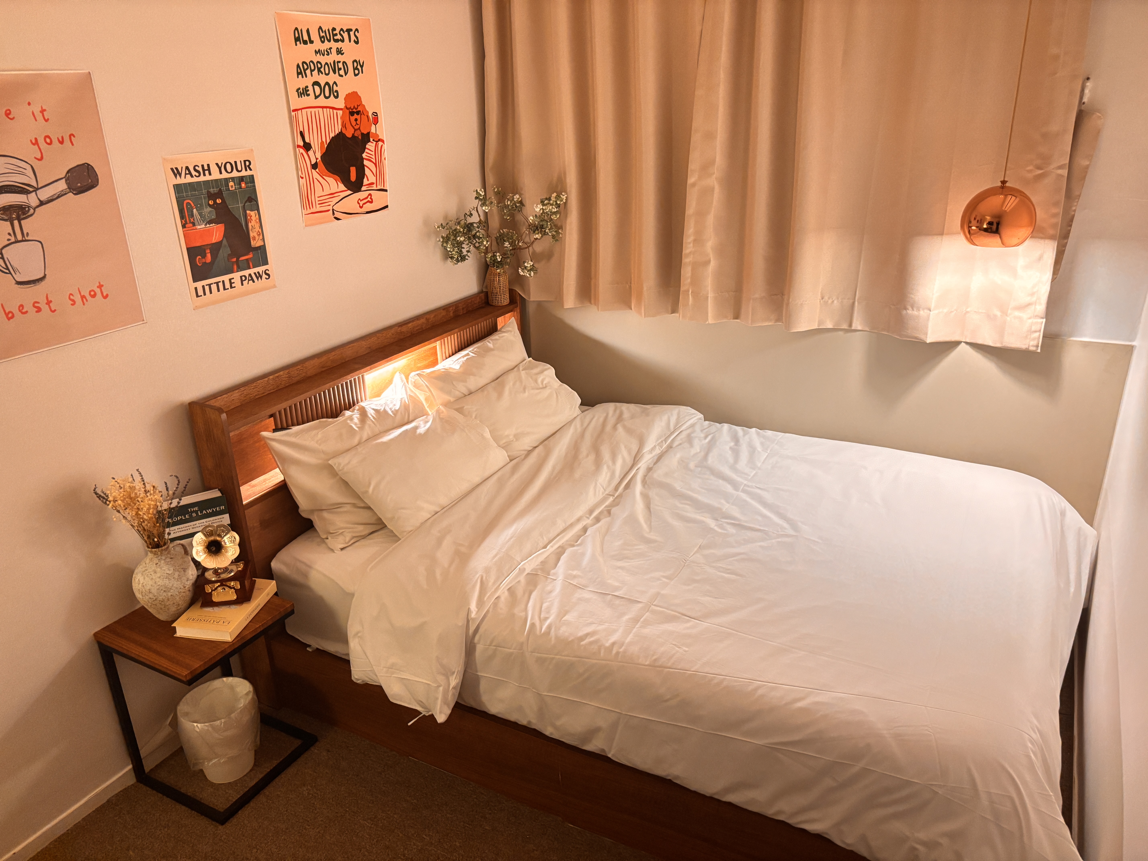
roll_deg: +1.8
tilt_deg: -22.2
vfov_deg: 53.1
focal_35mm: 26
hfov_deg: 67.3
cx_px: 574
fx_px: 862
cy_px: 430
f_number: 1.6
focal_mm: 5.96
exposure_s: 1/40
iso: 640
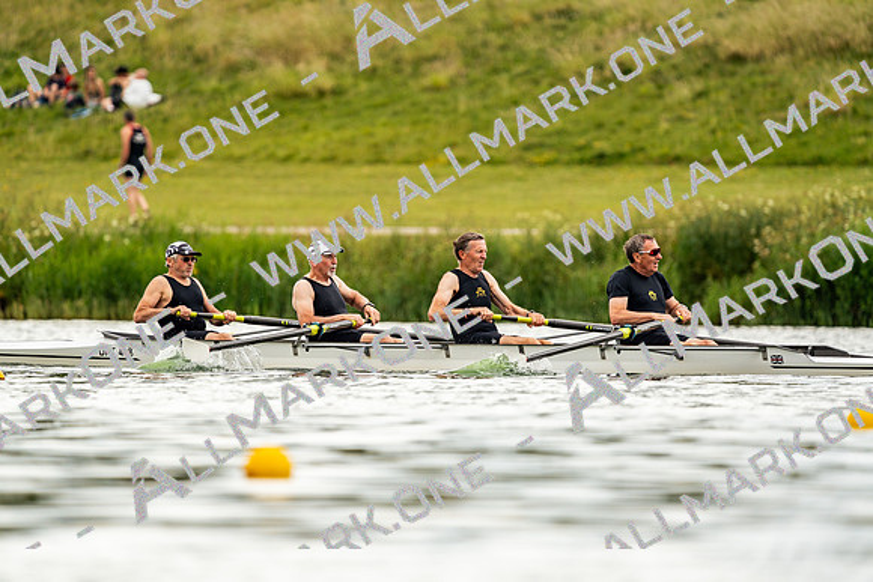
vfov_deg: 2.5
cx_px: 436
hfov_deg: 3.7
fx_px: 13558
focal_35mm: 559
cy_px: 291
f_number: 6.3
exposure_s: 1/2000
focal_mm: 559
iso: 500
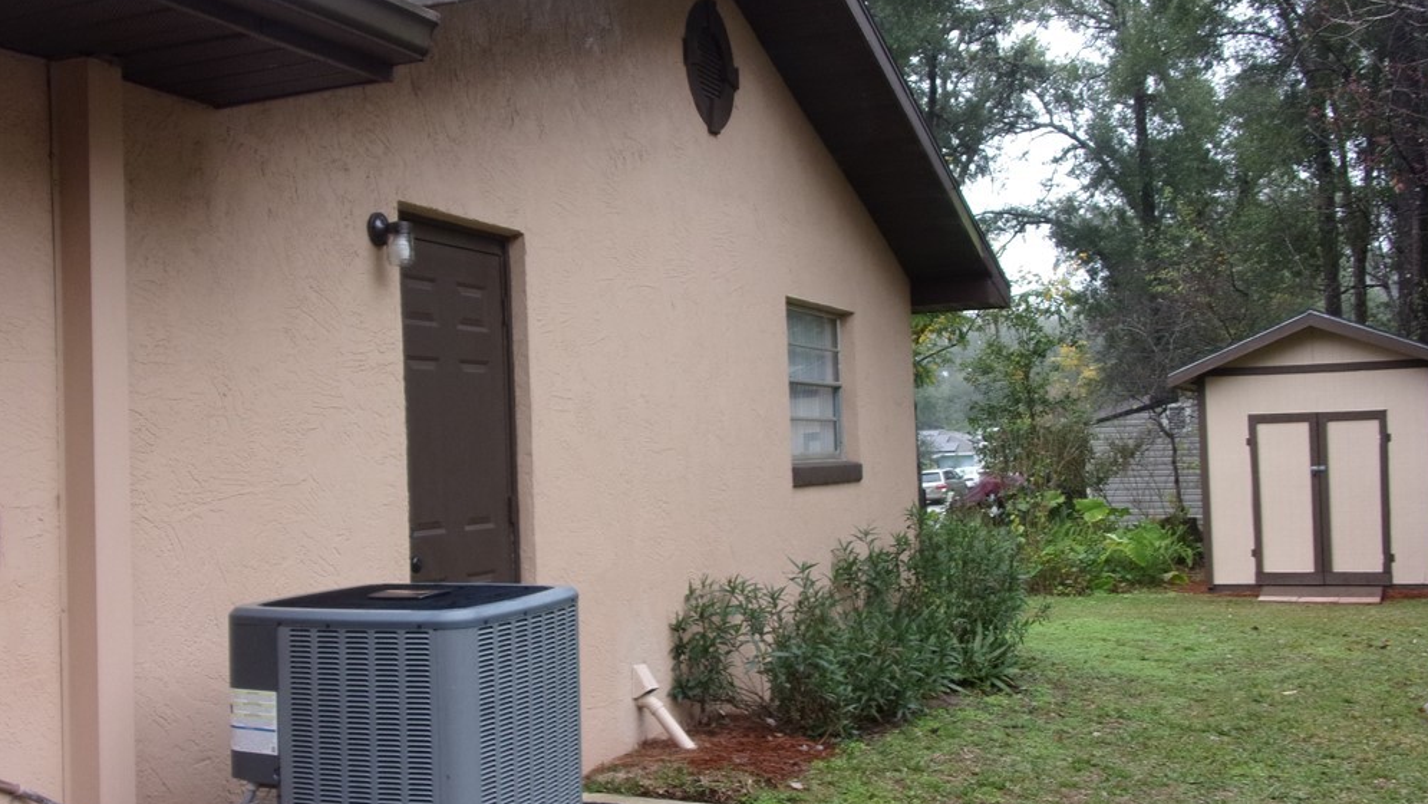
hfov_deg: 54.0
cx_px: 709
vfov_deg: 32.0
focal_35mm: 37
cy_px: 432
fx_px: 1401
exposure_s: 1/58
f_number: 3.7
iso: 80
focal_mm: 5.9
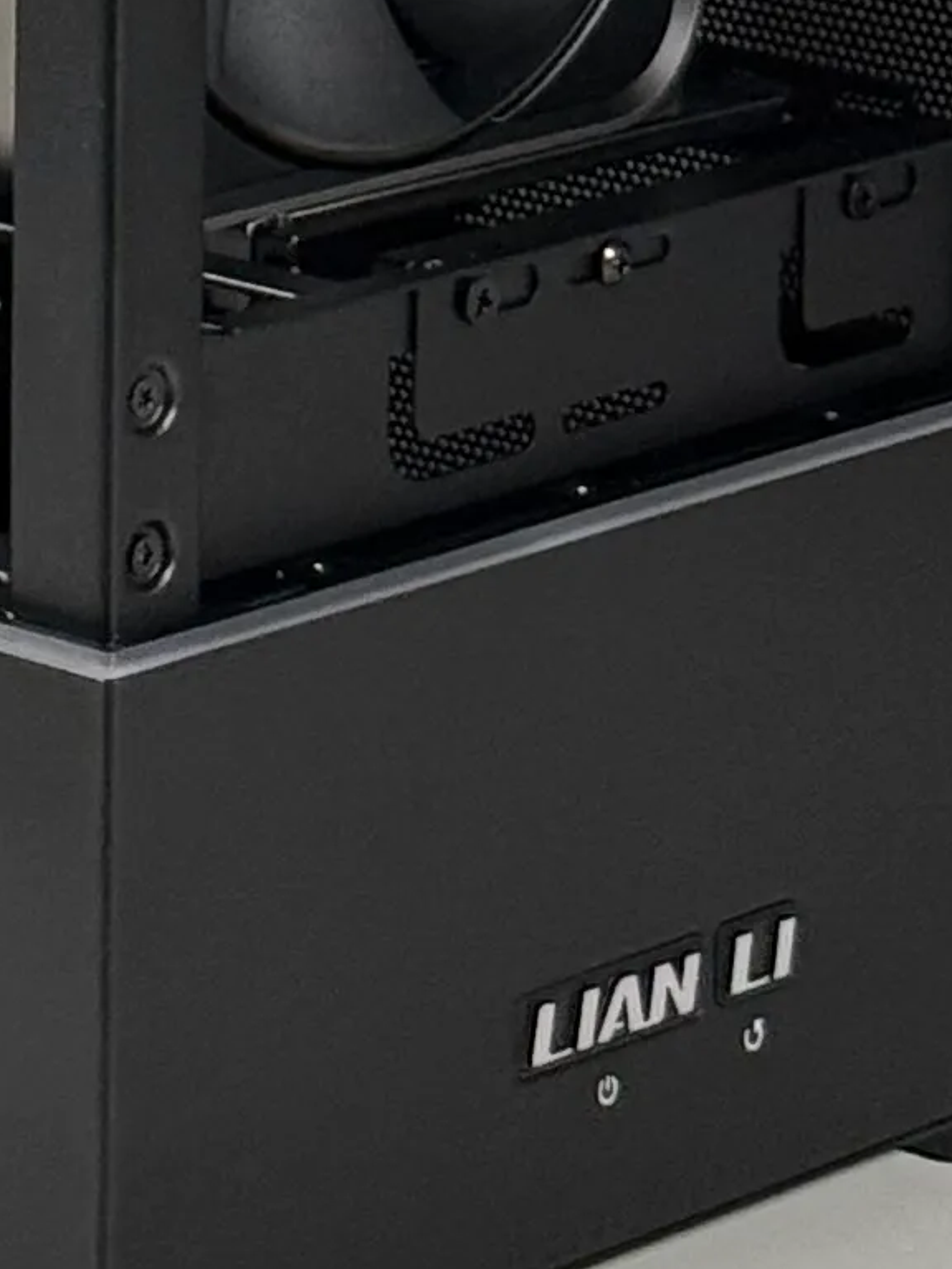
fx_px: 9241
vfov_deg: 7.7
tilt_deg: -7.5
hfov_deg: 5.9
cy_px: -770
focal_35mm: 252
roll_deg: -0.7
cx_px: -231
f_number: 1.78
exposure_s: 1/60
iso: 250
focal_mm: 6.76
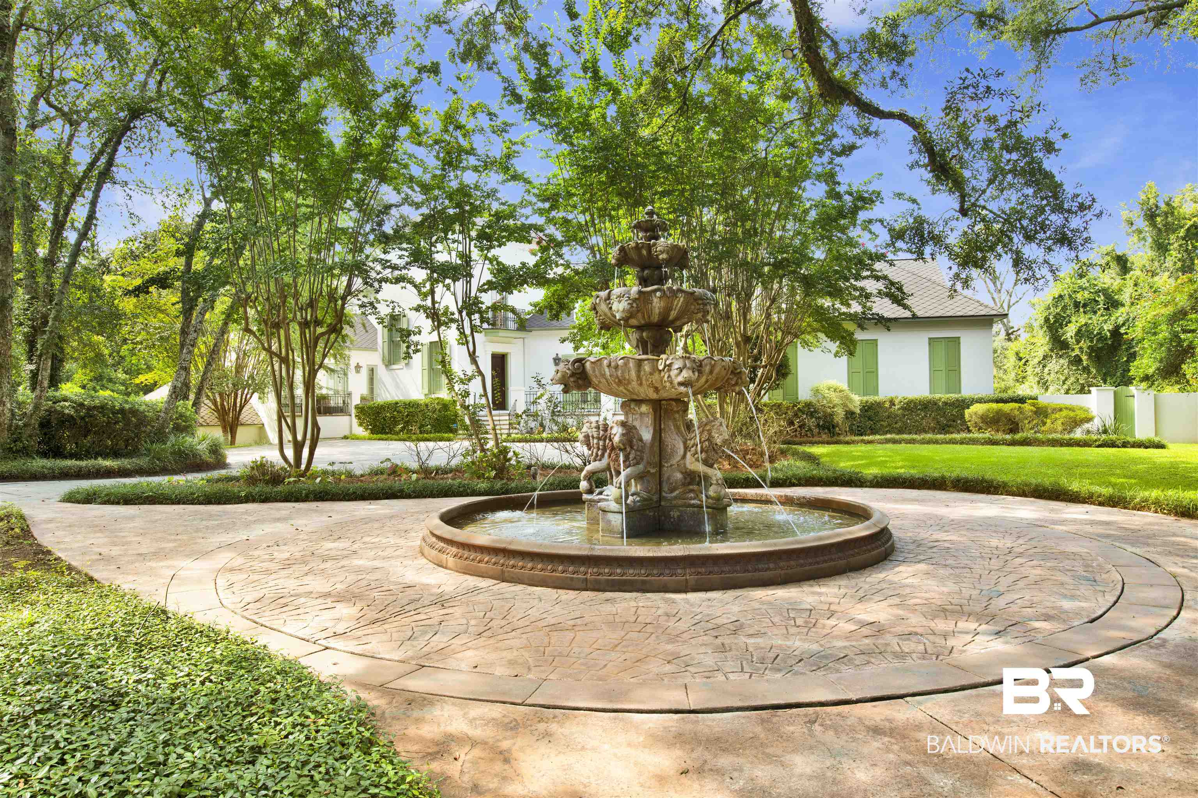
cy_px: 399
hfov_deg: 73.7
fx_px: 799
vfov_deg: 53.1
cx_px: 599
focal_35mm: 24
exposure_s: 1/40
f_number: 11
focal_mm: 24
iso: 200
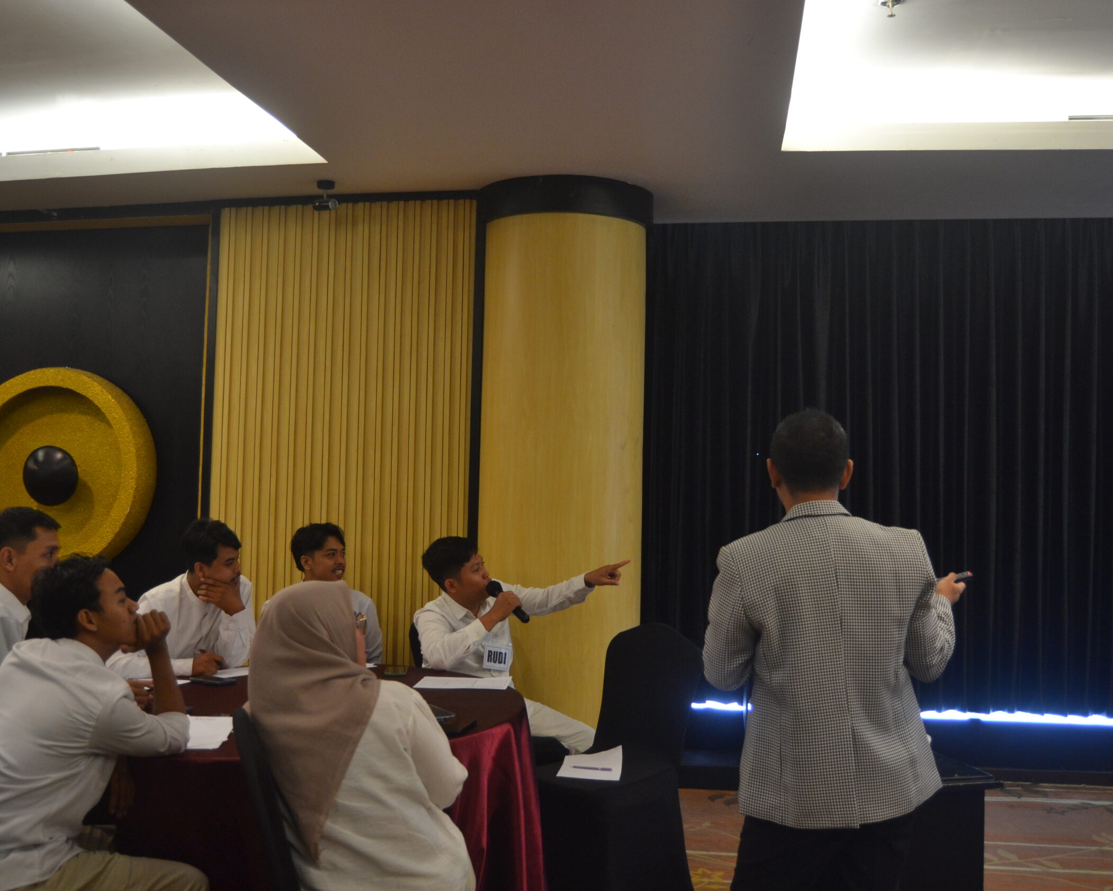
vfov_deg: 45.1
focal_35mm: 33
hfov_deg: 54.8
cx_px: 525
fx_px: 1073
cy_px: 445
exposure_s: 1/60
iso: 560
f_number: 3.5
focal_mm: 19
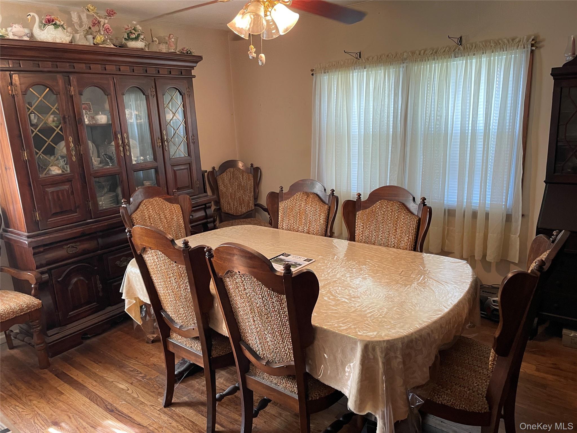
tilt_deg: -14.0
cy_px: 216
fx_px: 433
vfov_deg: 53.1
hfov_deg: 67.3
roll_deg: +2.7
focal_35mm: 26
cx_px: 288
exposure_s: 1/60
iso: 125
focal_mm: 4.2
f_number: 1.6
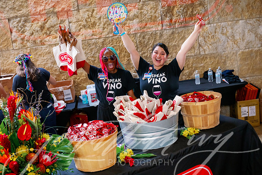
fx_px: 400
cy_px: 88
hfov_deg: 36.2
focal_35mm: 55
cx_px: 131
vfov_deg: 24.6
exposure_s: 1/200
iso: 1600
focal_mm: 55
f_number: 5
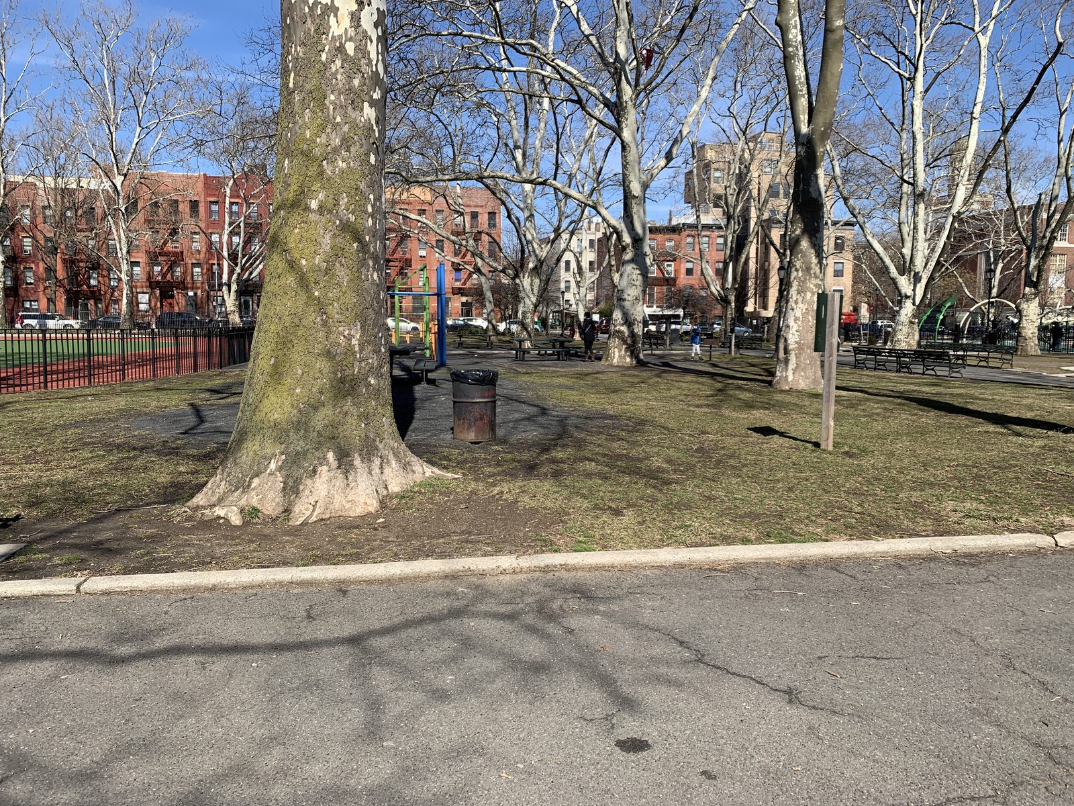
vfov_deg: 53.1
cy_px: 403
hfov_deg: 67.3
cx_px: 537
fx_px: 807
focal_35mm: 26
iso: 25
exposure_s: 1/1610
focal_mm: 4.25
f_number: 1.8
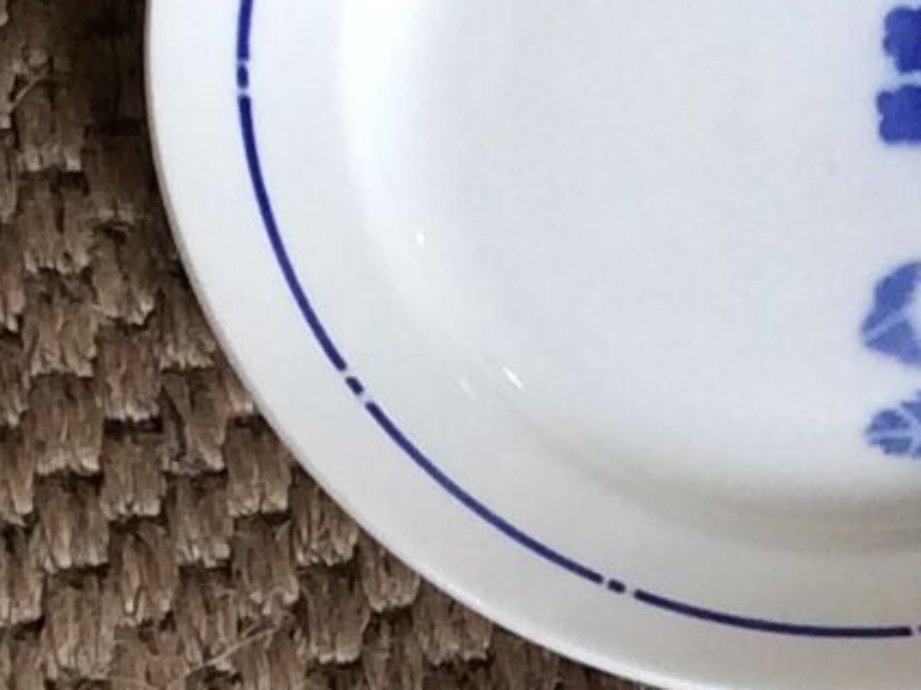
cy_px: 1001
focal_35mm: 196
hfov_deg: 10.1
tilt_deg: -74.4
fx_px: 5213
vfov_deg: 7.5
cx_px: 618
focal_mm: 3.3
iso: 64
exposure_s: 1/25
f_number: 2.4
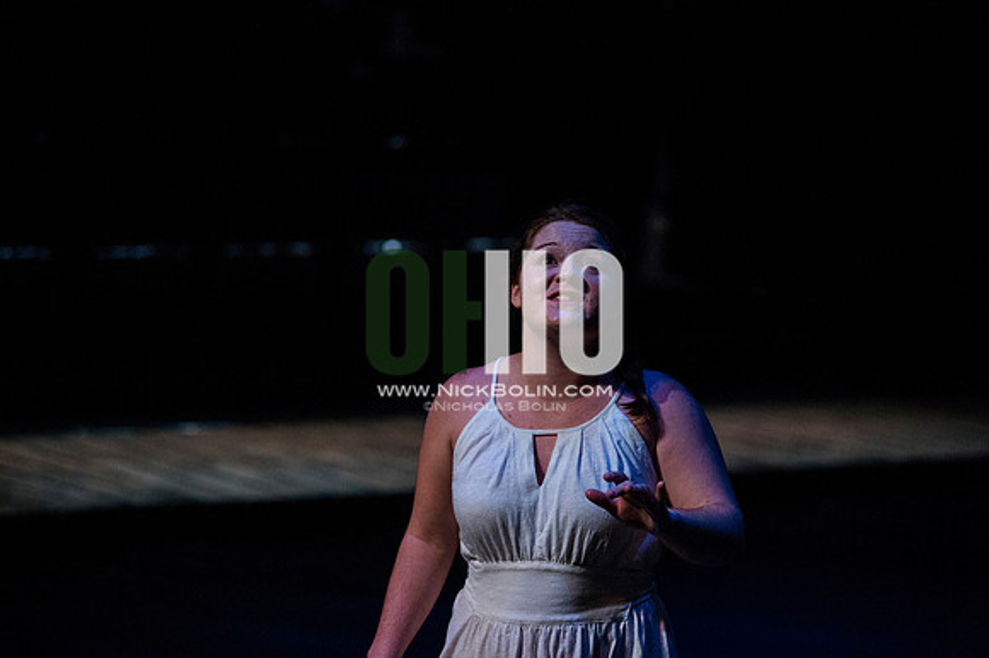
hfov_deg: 18.3
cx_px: 494
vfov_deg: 12.2
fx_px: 3075
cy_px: 329
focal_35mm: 112
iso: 12800
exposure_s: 1/500
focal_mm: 112
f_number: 2.8
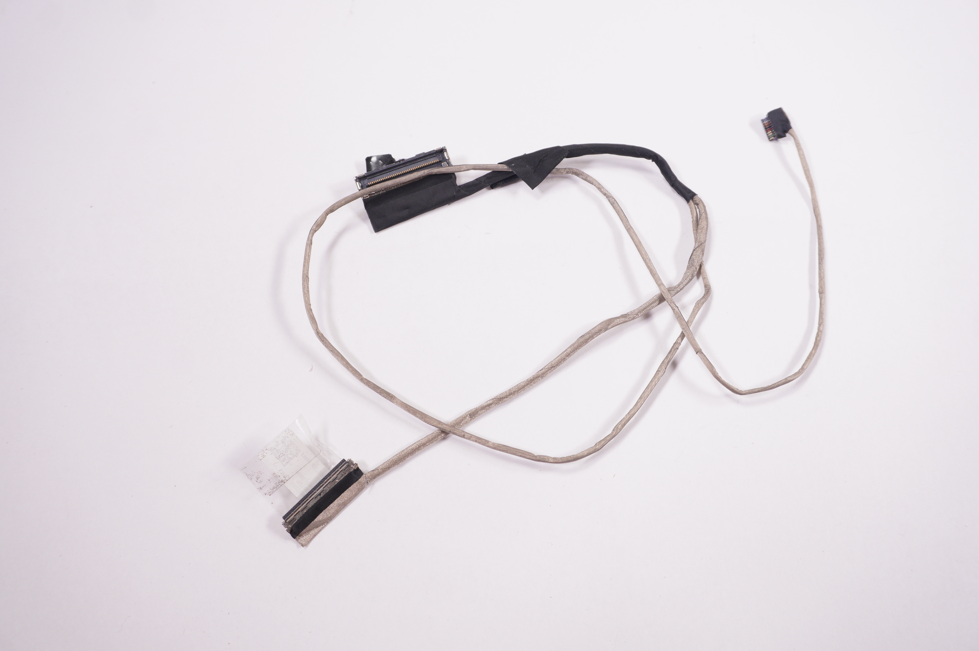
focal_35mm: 34
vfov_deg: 38.3
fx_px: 937
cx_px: 490
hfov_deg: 55.1
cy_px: 326
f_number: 5.6
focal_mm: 23
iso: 400
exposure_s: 1/200
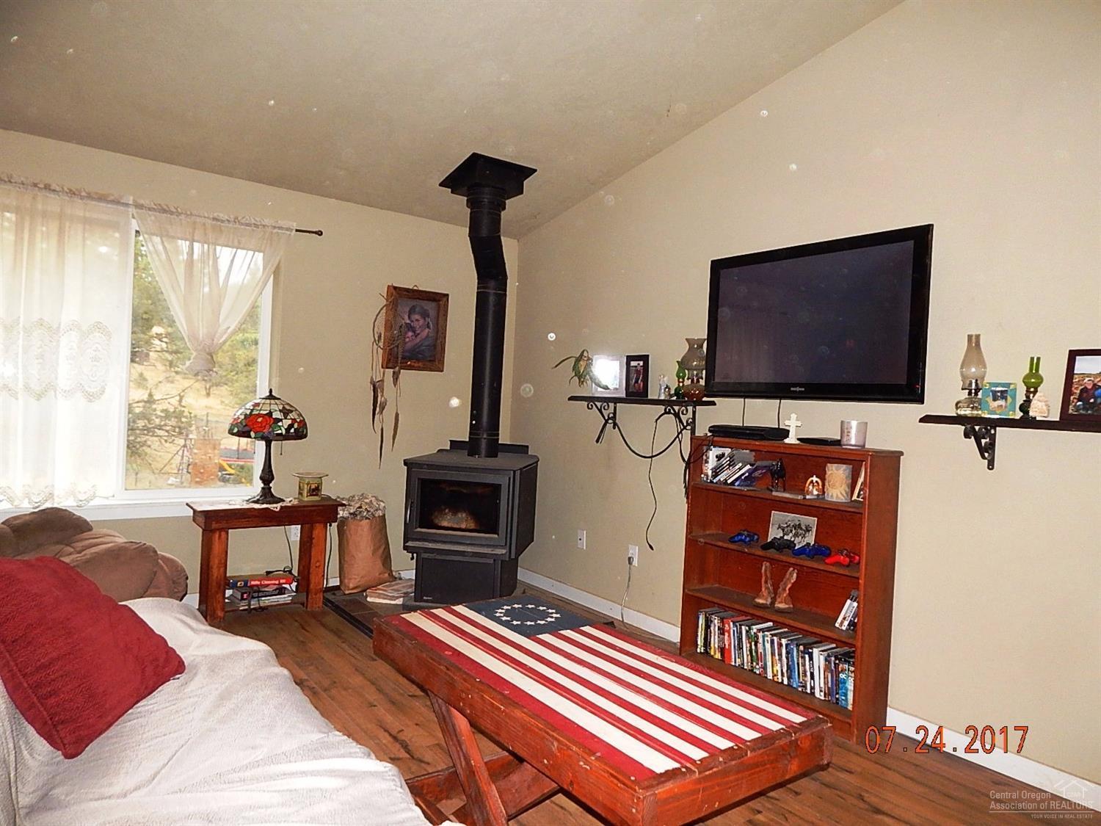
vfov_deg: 61.1
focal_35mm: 22
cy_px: 413
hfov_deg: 76.4
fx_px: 700
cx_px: 550
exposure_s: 1/30
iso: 280
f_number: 3
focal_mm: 4
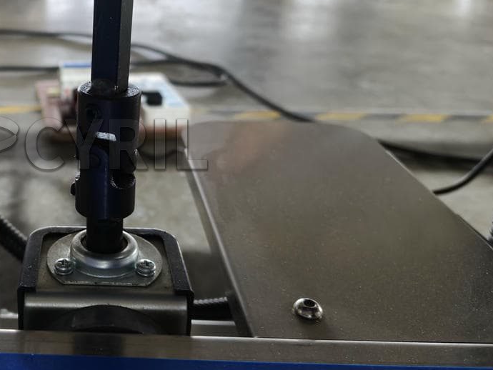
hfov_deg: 43.6
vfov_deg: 35.8
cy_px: 144
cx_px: 69
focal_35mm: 40
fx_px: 570
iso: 1250
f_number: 1.88
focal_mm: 5.56
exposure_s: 1/36
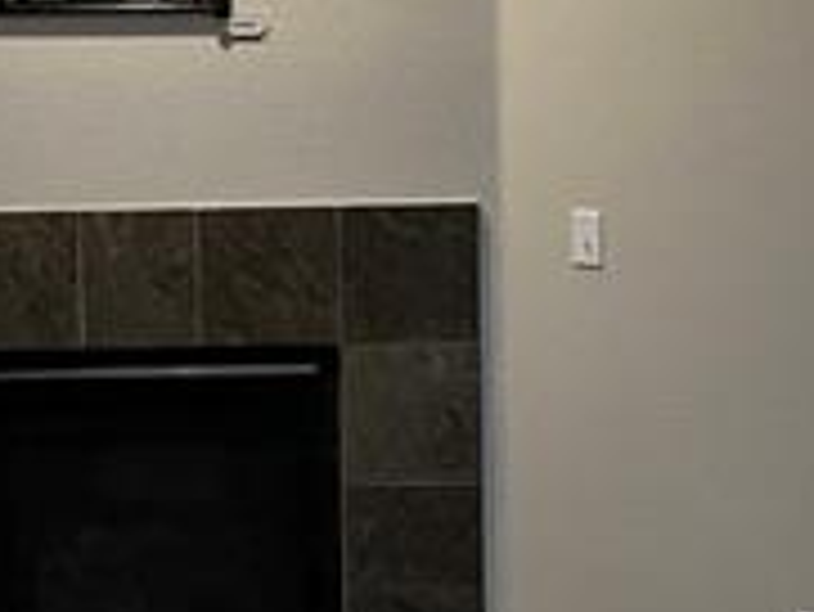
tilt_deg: -5.0
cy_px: 176
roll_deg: +0.5
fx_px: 2165
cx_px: 261
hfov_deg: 21.2
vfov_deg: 16.0
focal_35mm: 92
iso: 250
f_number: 1.6
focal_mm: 5.1
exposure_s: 1/60
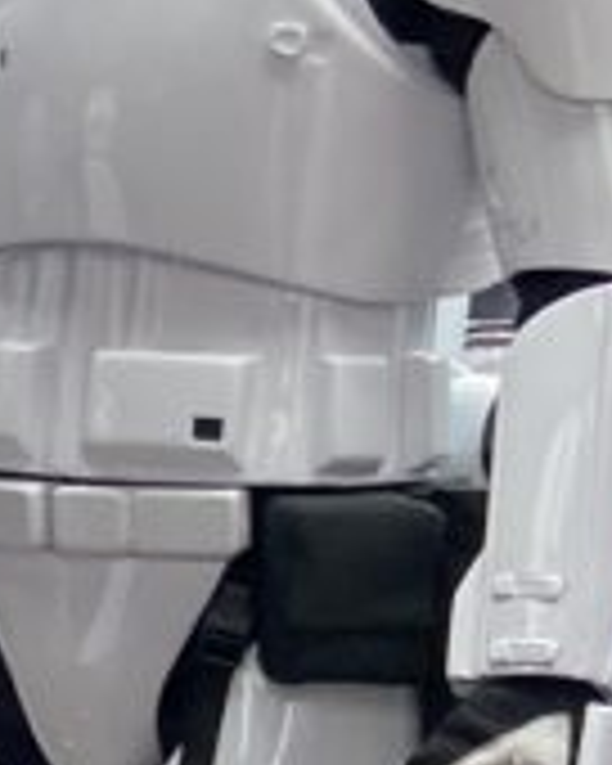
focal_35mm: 179
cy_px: 814
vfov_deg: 10.7
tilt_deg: -13.1
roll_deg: +0.9
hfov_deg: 7.8
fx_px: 4053
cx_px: -1053
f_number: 1.8
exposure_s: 1/116
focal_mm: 4.25
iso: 125
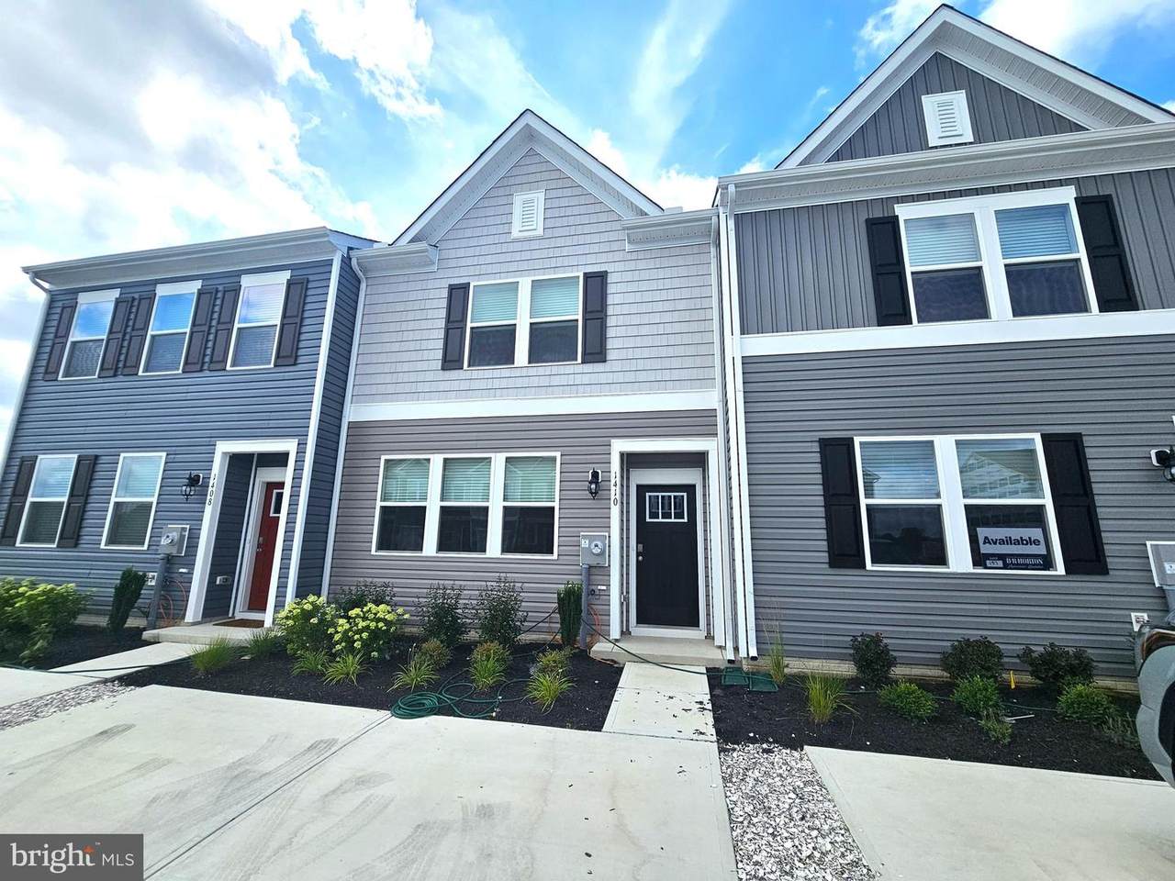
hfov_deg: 106.2
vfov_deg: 89.9
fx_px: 441
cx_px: 588
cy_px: 440
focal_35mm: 13
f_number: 2.2
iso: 50
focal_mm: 2.2
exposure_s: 1/2882
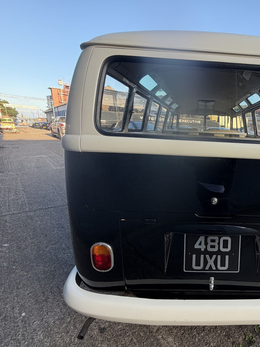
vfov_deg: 84.7
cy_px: 175
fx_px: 190
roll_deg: -2.2
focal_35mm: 19
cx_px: 208
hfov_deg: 62.8
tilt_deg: -13.4
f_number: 2.2
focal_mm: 2.22
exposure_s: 1/136
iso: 40
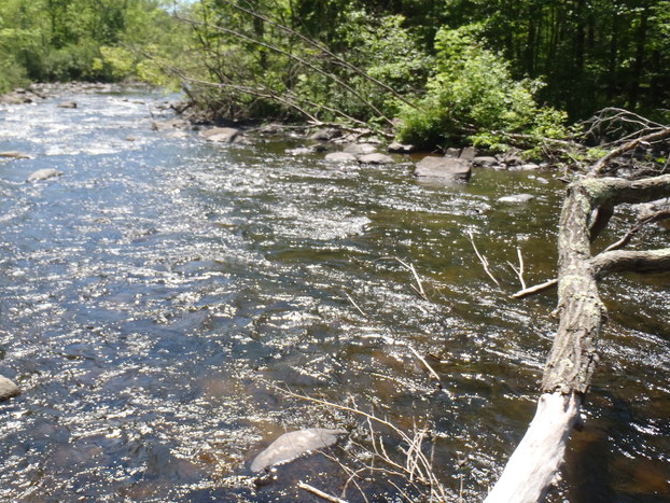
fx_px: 697
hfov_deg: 51.3
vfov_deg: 39.7
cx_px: 326
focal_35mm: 36
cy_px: 271
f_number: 10
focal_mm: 5
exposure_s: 1/60
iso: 125
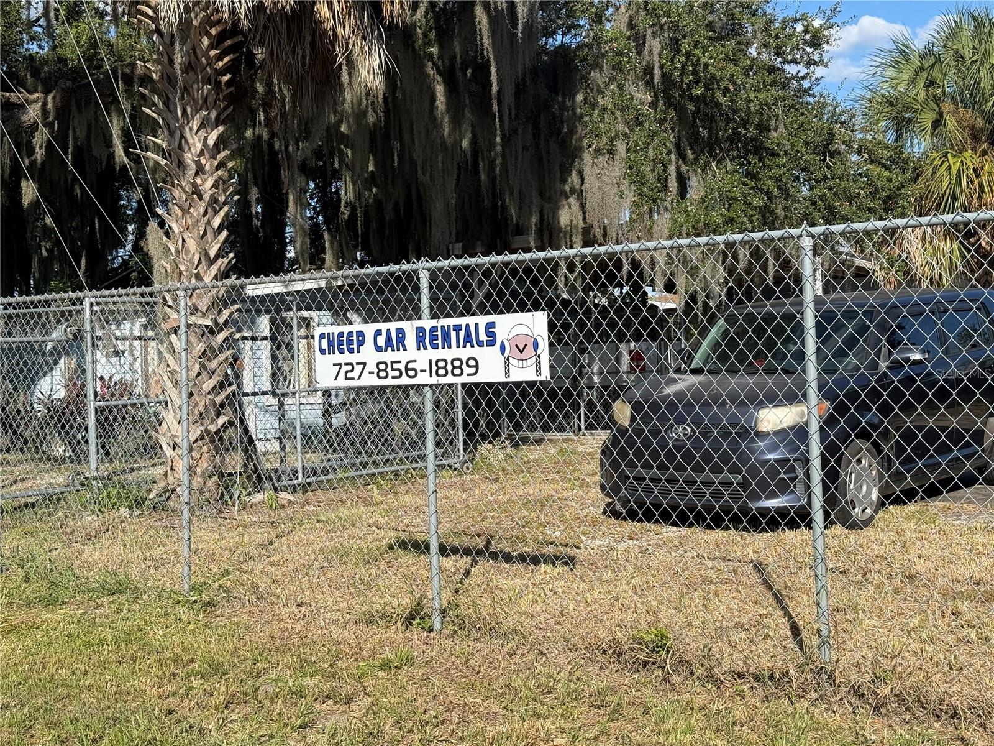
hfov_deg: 39.7
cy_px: 373
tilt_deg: -0.1
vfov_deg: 30.3
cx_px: 497
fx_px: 1378
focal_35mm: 48
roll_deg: +0.8
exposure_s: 1/4878
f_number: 1.78
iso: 80
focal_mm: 6.76
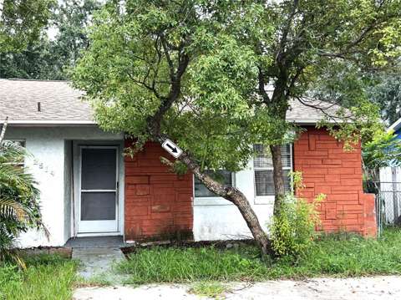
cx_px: 200
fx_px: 451
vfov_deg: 36.8
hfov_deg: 47.9
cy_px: 150
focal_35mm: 39
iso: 40
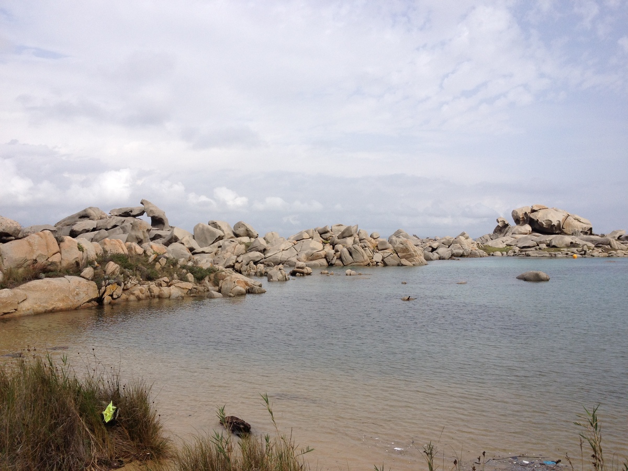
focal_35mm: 35
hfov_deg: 52.6
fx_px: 635
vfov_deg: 40.7
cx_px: 314
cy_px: 236
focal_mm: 4.28
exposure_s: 1/1972
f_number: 2.4
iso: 64
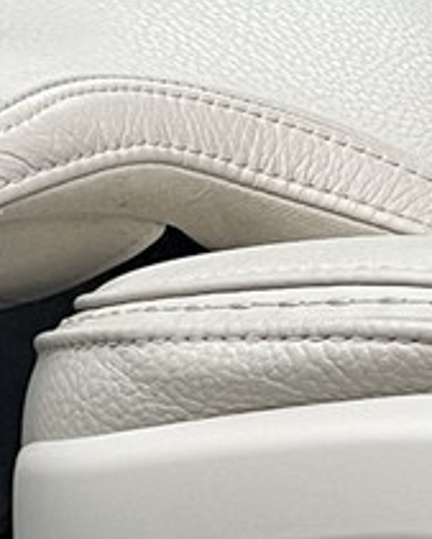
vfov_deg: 10.0
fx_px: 3066
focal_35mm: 192
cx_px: 299
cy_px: 133
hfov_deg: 8.1
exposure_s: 1/62
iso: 125
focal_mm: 5.7
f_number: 1.5
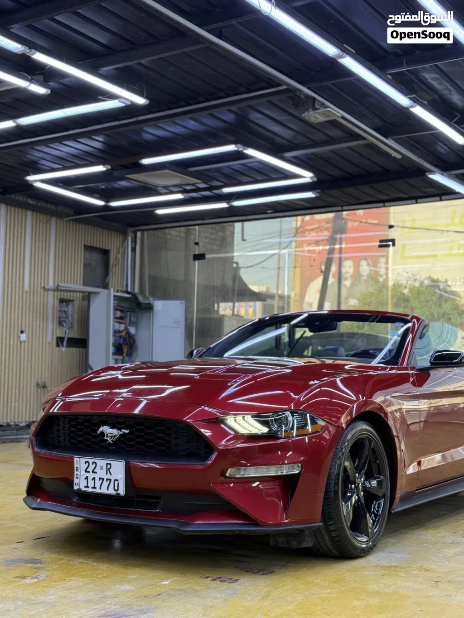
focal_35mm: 48
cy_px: 309
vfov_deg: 39.7
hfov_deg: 30.3
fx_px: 858
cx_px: 232
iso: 100
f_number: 1.78
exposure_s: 1/247
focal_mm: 6.76
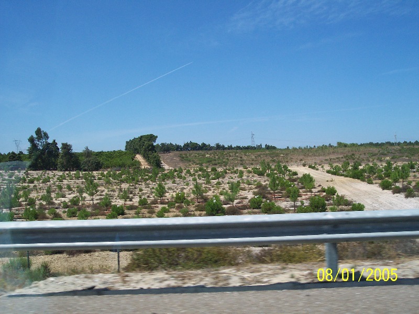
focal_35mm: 38
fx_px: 460
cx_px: 210
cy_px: 157
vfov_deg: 37.7
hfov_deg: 49.0
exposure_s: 1/700
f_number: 4.8
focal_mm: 8
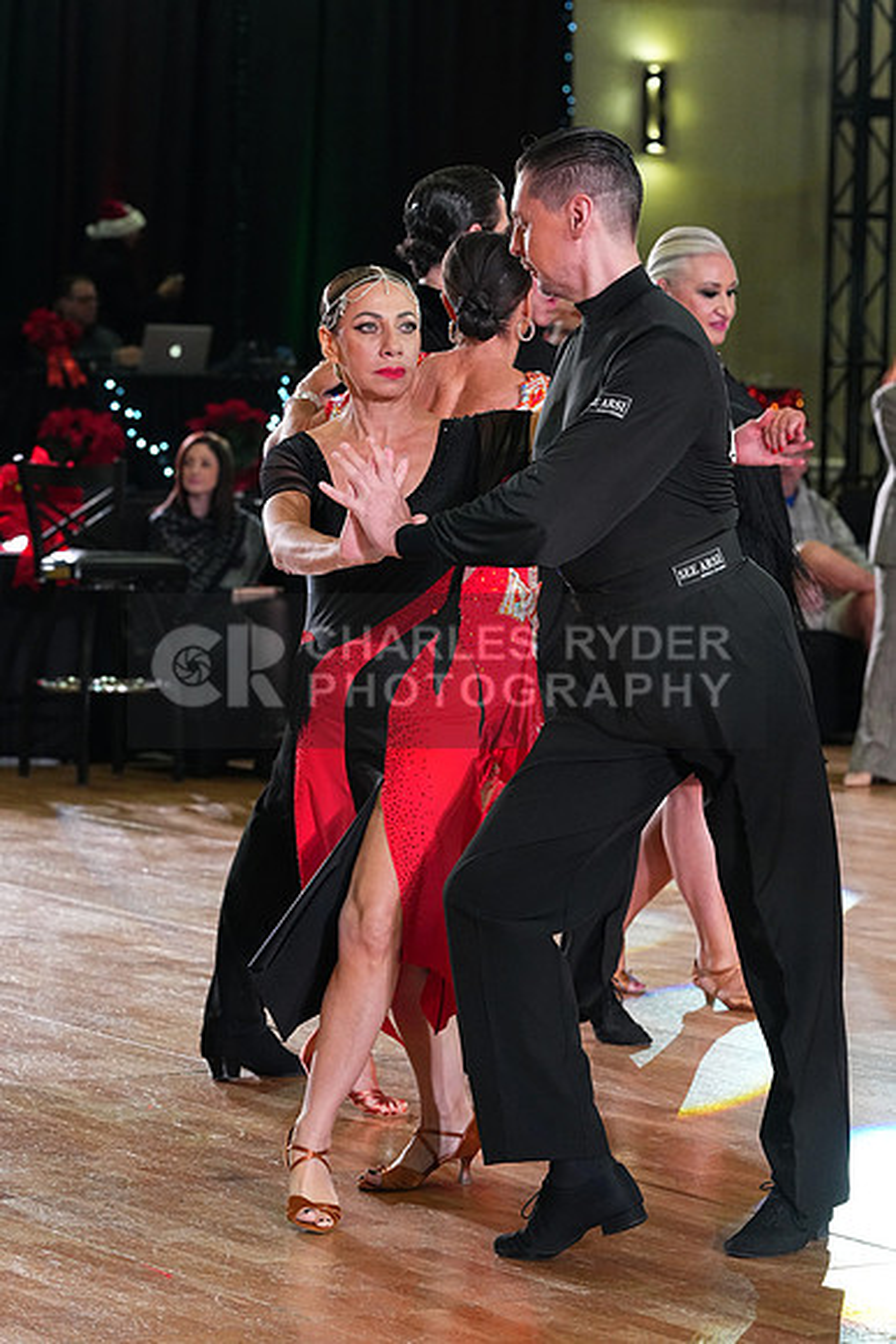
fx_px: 4738
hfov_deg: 10.8
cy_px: 672
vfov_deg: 16.1
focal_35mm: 127
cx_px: 448
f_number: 6.3
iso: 6400
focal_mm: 127
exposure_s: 1/320
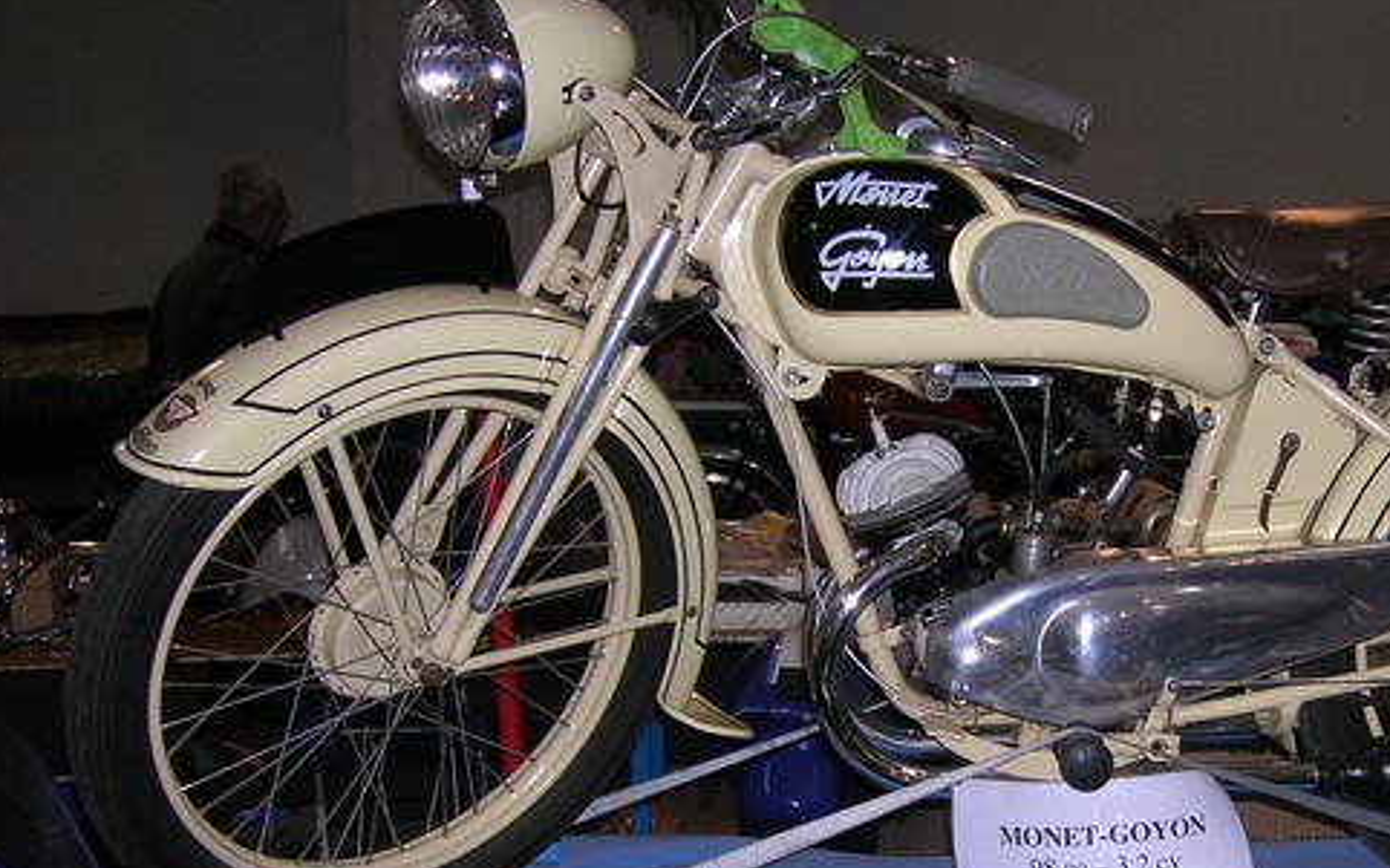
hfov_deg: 37.5
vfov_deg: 24.2
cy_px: 616
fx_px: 2007
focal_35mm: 53
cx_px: 1005
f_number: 2.9
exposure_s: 1/60.1
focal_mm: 5.7
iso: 54
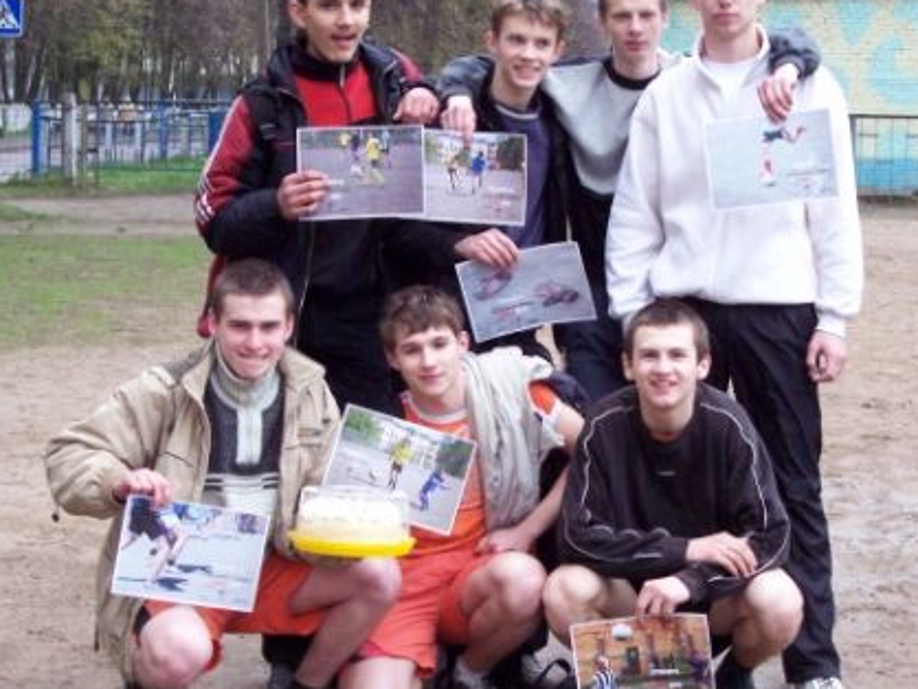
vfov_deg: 17.0
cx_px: 455
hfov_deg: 22.5
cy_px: 331
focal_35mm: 87
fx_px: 2309
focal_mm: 13.3
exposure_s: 1/90
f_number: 3.4
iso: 400
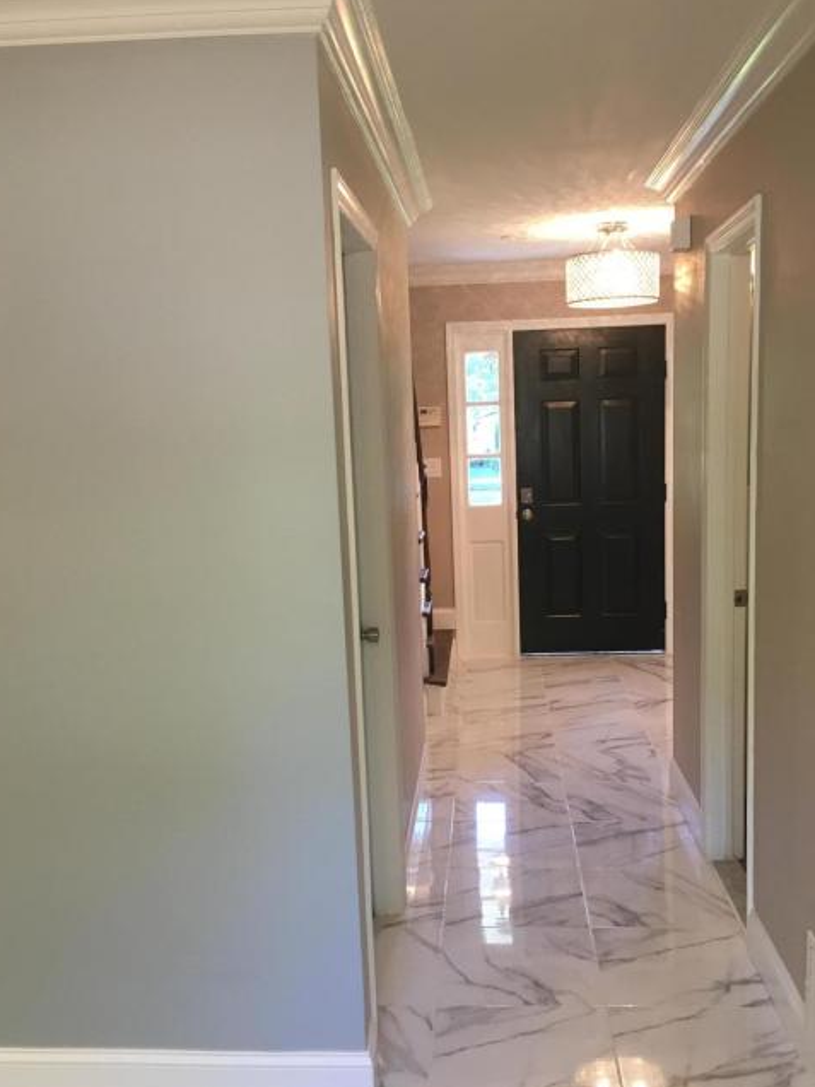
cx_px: 419
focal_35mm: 35
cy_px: 593
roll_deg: +1.3
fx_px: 1099
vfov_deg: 52.6
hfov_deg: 40.7
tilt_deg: -9.1
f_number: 2.2
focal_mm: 4.15
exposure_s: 1/30
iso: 80
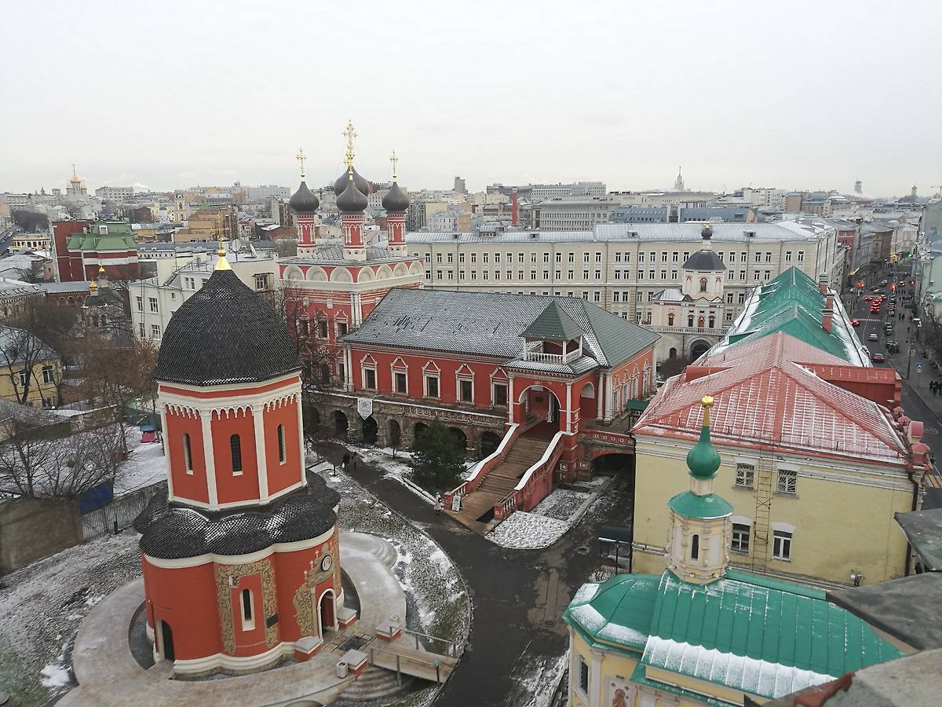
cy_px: 354
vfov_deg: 51.4
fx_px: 735
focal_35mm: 27
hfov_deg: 65.3
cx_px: 471
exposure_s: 1/50
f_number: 2.2
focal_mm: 4.5
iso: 100
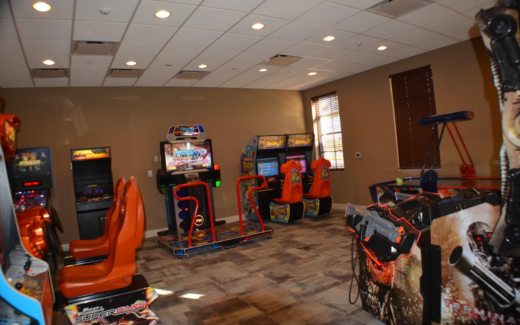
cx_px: 258
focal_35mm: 31
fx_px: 439
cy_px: 162
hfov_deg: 61.2
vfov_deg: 40.6
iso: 400
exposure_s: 1/80
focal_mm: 20
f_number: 3.8
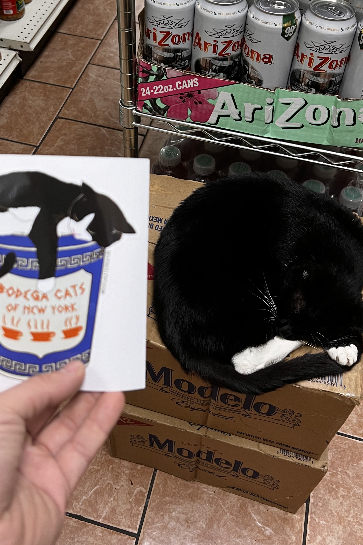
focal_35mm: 38
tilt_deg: -48.2
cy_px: 199
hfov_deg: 35.0
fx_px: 575
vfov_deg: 50.1
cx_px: 160
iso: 80
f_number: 1.5
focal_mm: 5.7
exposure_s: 1/60
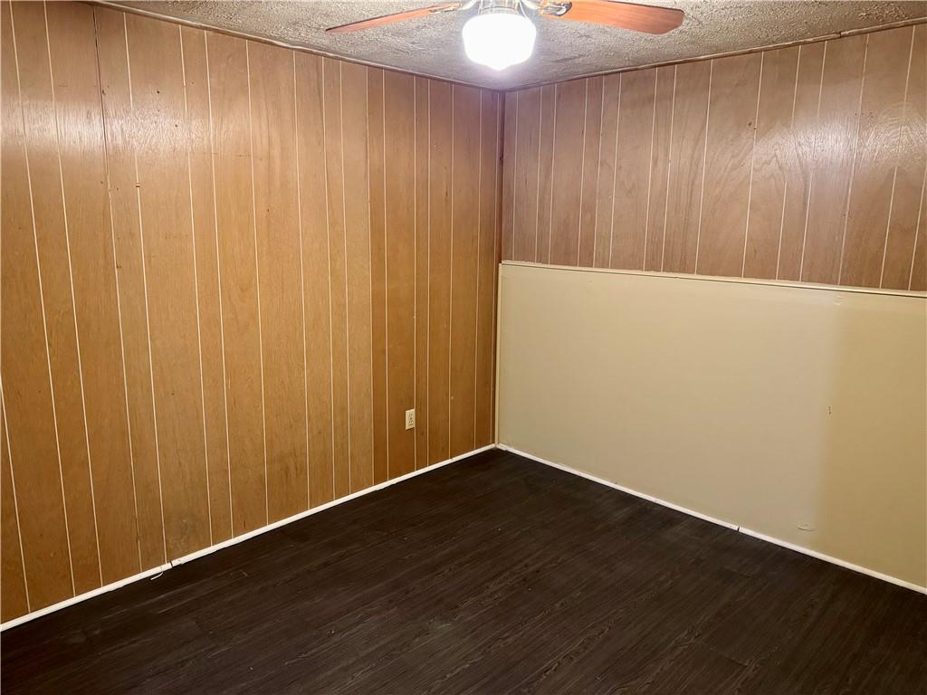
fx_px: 643
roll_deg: -0.6
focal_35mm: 24
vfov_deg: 56.8
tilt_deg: -10.5
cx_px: 464
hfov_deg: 71.6
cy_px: 348
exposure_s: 1/40
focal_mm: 6.76
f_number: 1.78
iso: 800
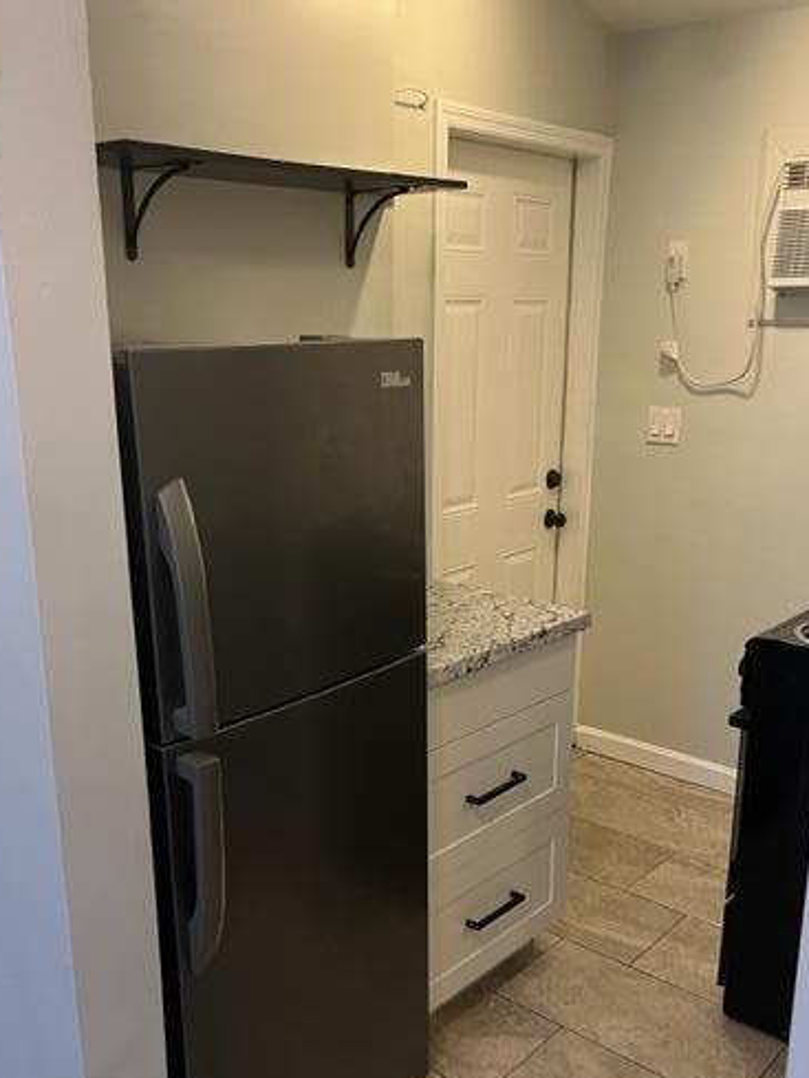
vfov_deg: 53.7
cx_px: 425
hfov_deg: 41.8
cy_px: 617
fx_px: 1059
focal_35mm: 34
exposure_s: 1/60
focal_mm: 5.1
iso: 200
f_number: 1.6
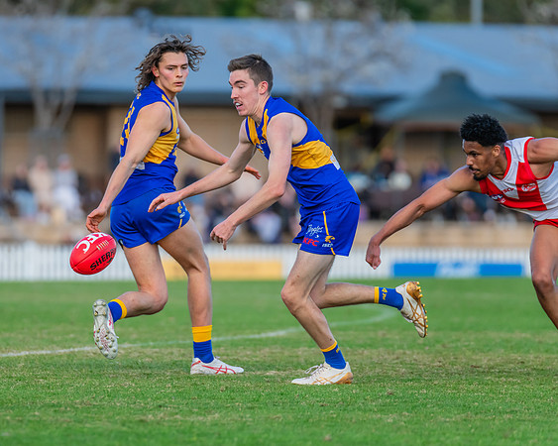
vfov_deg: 3.3
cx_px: 177
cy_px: 226
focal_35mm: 466
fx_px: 7688
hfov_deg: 4.2
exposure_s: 1/1250
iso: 800
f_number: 4.5
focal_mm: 360
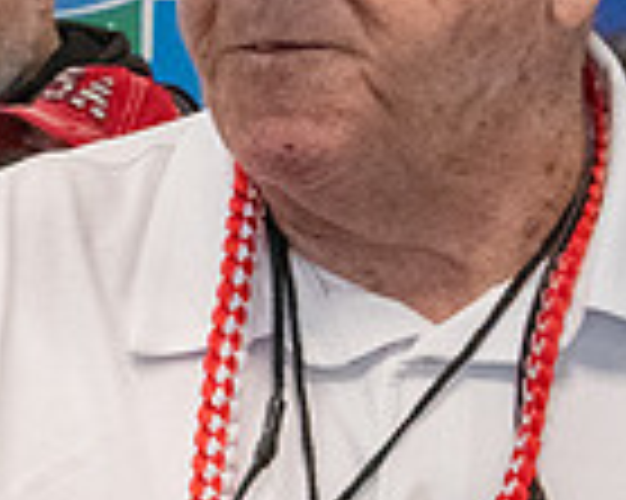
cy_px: 307
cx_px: 67
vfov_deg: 8.5
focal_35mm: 182
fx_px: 3370
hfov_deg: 10.6
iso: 8000
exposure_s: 1/125
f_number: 7.1
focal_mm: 26
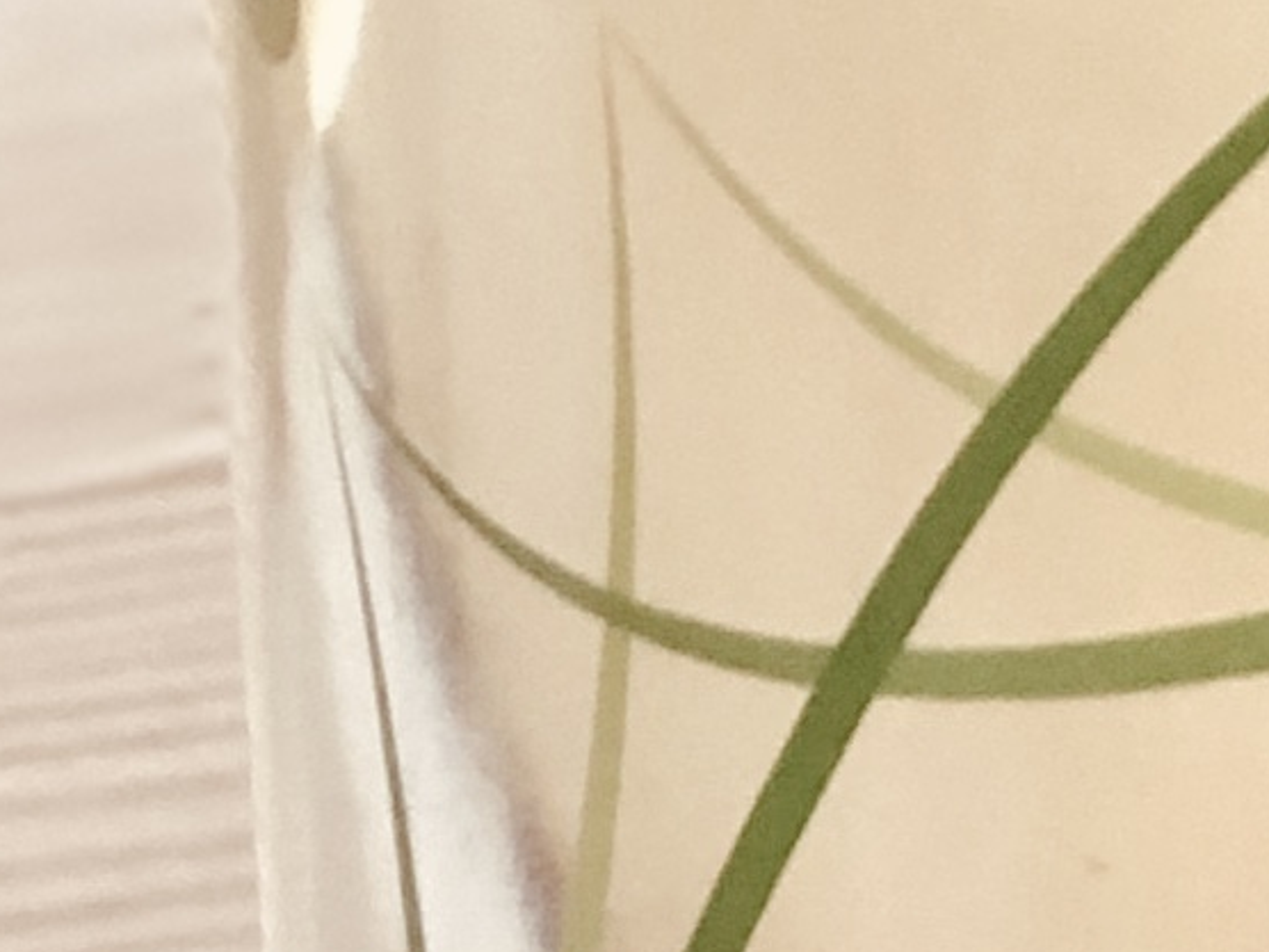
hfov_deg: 4.7
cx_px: 3127
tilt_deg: -26.0
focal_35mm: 413
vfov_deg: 3.6
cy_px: 1824
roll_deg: -1.1
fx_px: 15140
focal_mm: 6.6
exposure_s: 1/30
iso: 32
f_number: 2.8
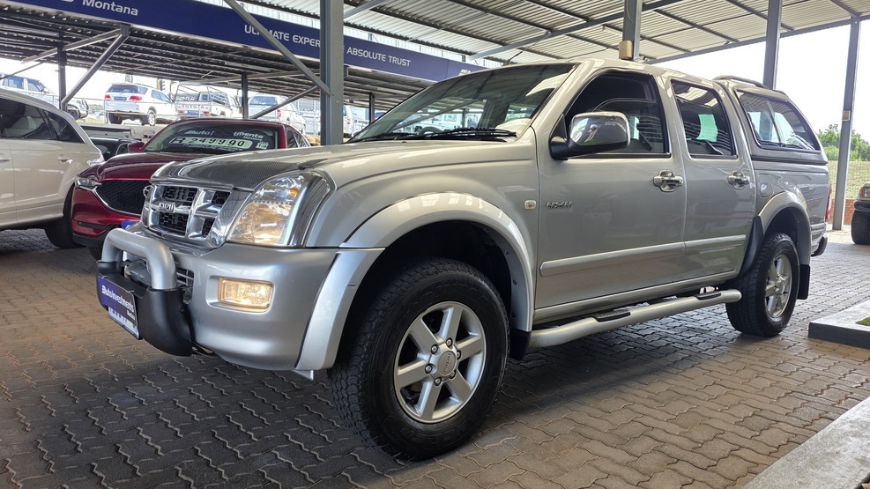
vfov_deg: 44.4
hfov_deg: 71.9
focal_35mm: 26
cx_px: 450
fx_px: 600
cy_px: 239
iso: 32
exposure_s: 1/180
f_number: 1.7
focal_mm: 6.25
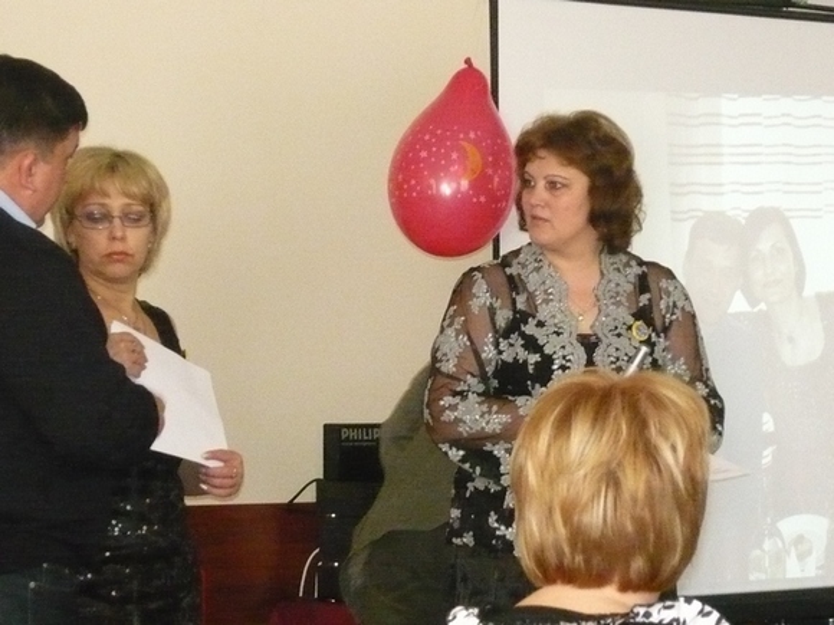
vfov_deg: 12.5
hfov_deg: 16.6
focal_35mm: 119
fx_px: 2867
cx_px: 417
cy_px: 312
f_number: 4.1
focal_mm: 12.3
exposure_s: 1/50
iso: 1000
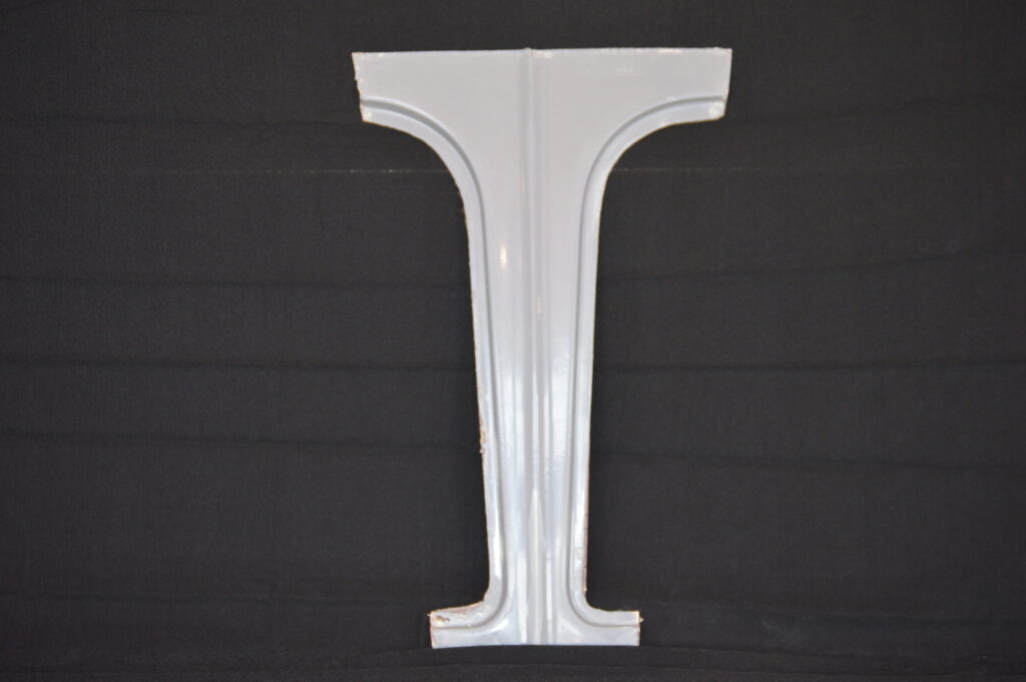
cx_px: 513
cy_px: 341
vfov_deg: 12.2
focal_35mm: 112
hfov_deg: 18.2
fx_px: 3204
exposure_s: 1/60
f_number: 4.2
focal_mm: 75
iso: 800
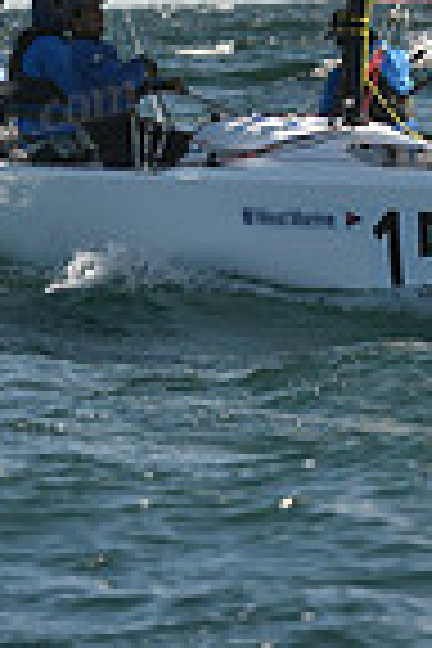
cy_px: -594
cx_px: 371
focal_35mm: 885
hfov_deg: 1.6
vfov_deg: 2.3
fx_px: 15929
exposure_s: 1/1250
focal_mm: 220
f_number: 7.1
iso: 250
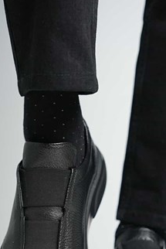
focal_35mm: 119
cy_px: 201
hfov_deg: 11.5
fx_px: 822
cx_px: 82
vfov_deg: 17.1
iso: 1250
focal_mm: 64
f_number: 3.5
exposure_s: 1/200
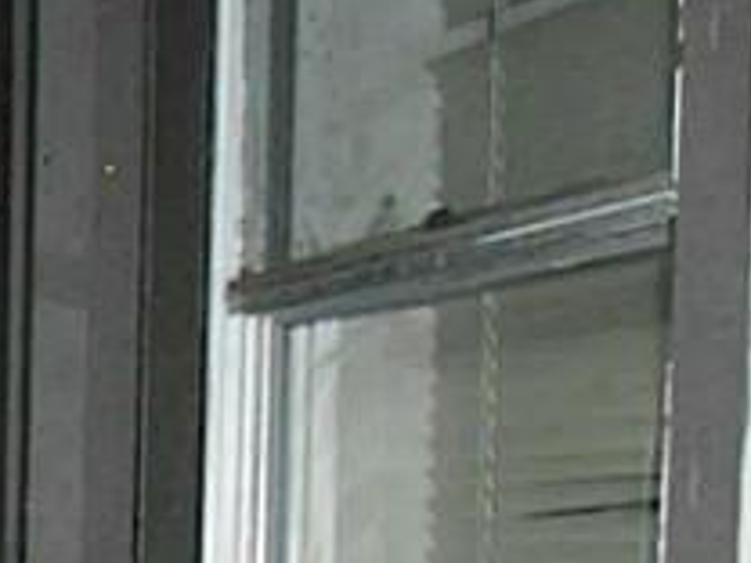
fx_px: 3840
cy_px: 1003
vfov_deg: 8.1
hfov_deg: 10.5
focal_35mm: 177
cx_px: -592
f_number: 3.1
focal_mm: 6.3
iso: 400
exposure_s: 1/60
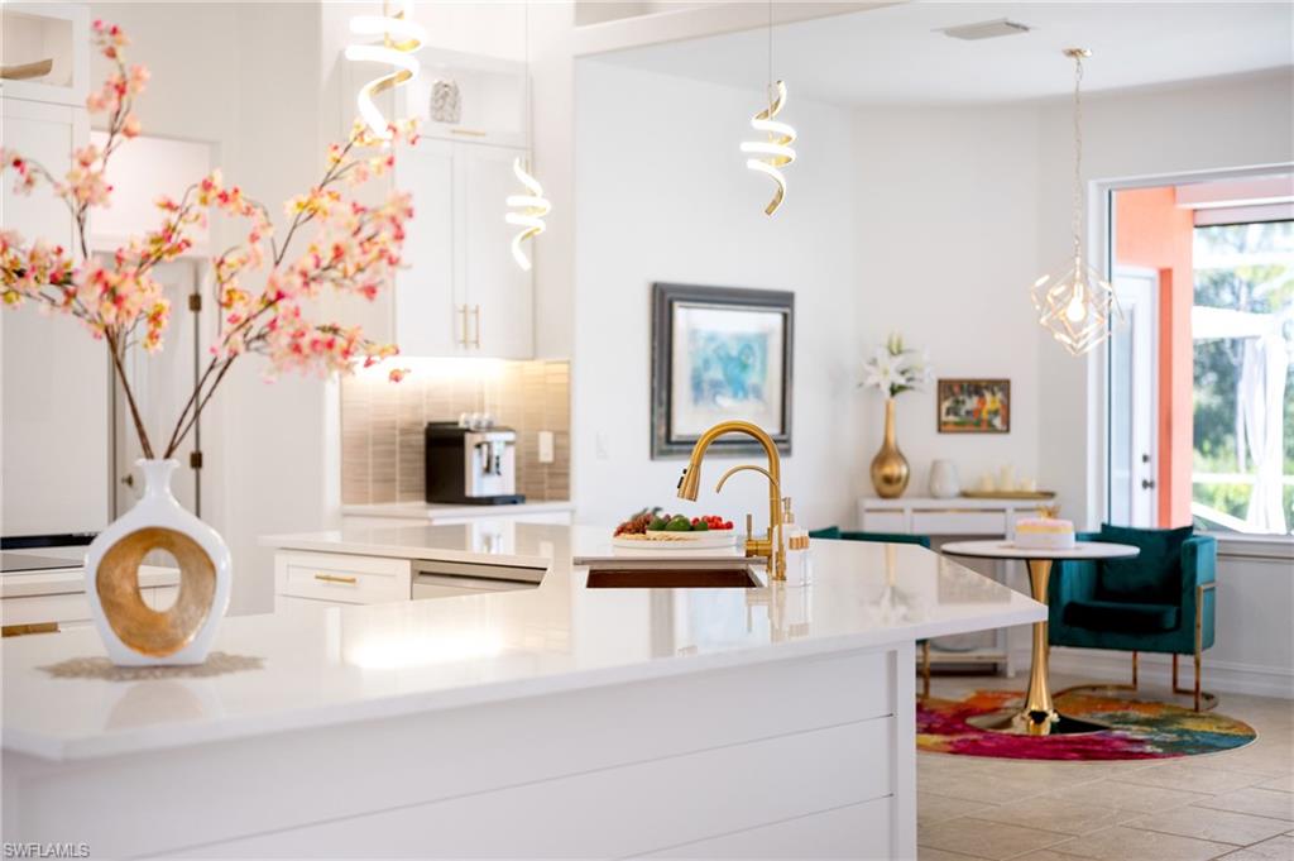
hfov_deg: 39.6
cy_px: 430
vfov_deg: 26.9
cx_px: 647
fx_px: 1796
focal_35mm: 50
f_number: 1.8
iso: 320
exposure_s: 1/400
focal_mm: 50
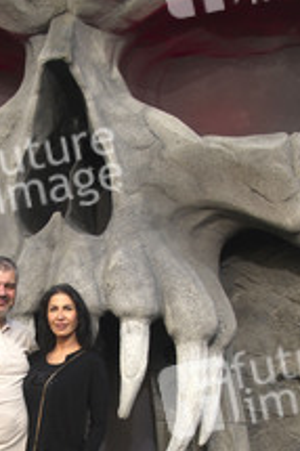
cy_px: 283
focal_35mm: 67
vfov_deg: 30.0
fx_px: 839
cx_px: 76
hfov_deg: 20.1
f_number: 6.3
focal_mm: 36
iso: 320
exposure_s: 1/250
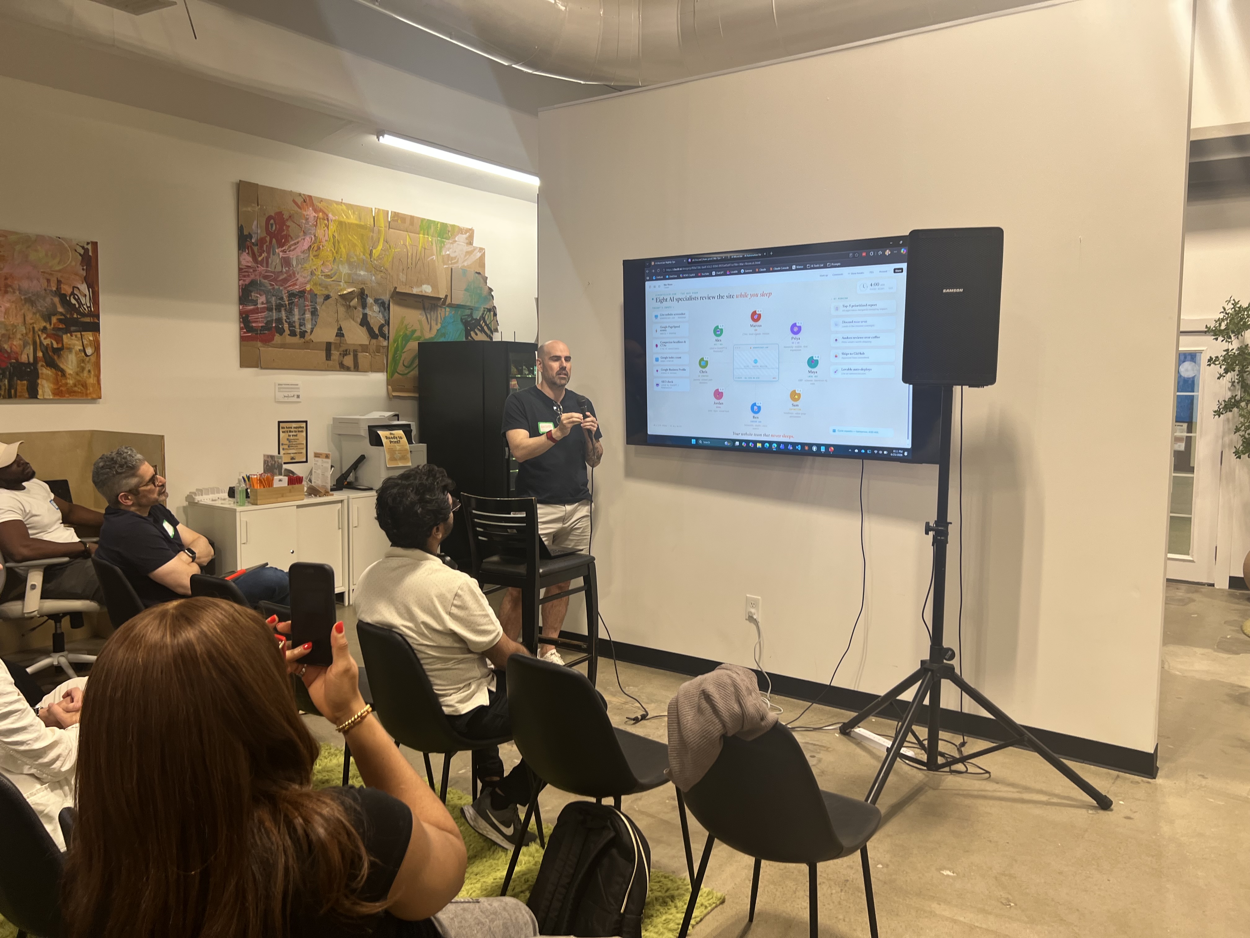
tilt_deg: -6.1
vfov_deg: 53.1
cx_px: 625
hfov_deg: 67.3
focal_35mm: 26
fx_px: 939
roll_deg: +0.1
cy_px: 469
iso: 64
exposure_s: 1/120
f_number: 1.5
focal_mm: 5.7
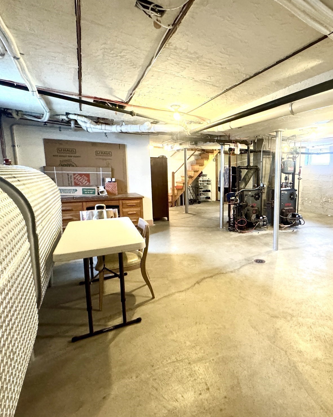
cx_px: 244
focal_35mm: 19
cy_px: 203
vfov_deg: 83.3
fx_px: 234
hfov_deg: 67.0
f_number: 2.2
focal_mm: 2.22
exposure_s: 1/60
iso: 640
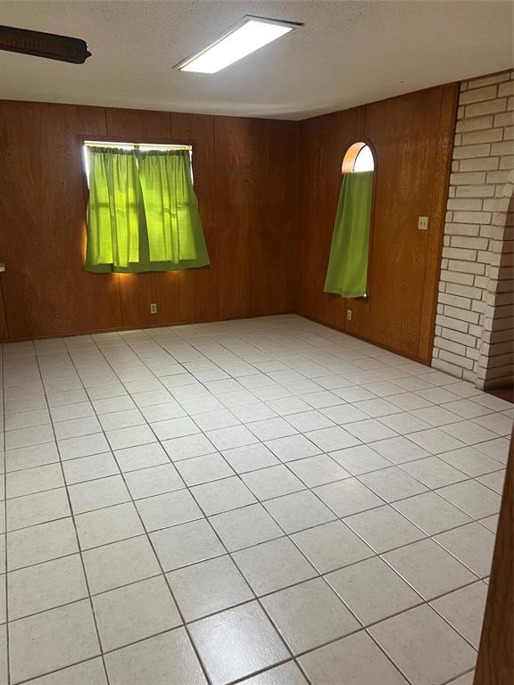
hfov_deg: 53.1
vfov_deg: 67.3
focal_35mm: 26
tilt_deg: -15.6
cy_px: 342
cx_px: 257
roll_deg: +0.2
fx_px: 515
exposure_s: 1/60
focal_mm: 5.7
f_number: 1.5
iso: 125
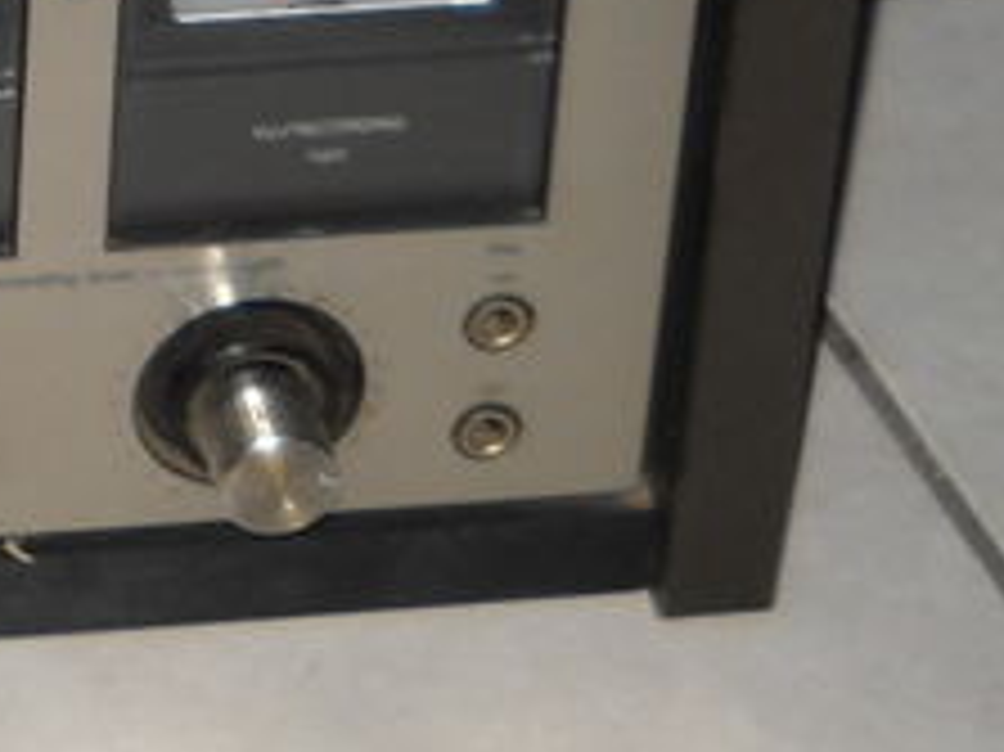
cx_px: -558
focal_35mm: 184
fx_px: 5334
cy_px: -720
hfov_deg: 10.4
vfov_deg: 7.7
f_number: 3.1
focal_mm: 6.72
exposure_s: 1/30
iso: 64
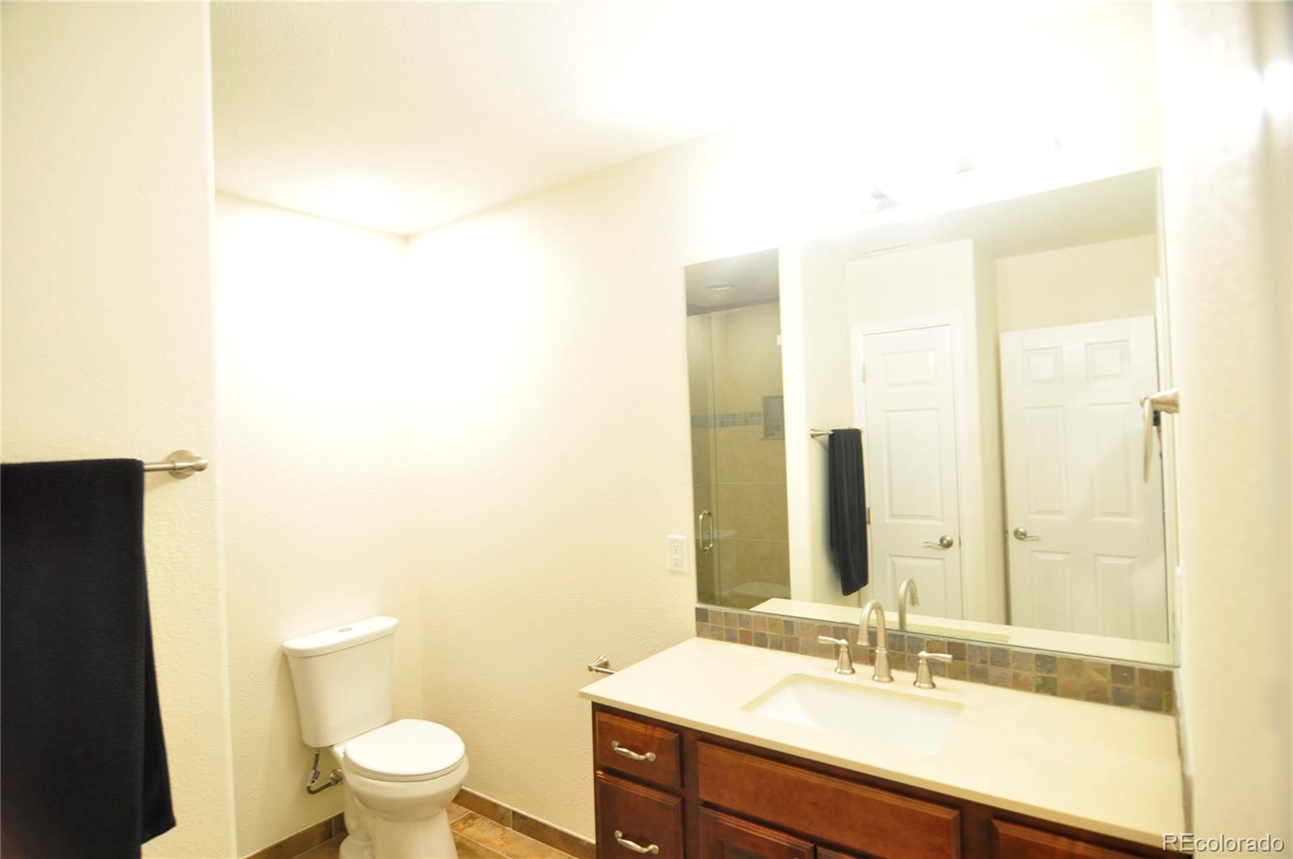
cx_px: 646
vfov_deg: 67.2
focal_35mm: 18
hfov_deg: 90.1
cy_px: 430
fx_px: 646
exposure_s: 1/6
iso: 200
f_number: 4
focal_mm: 12
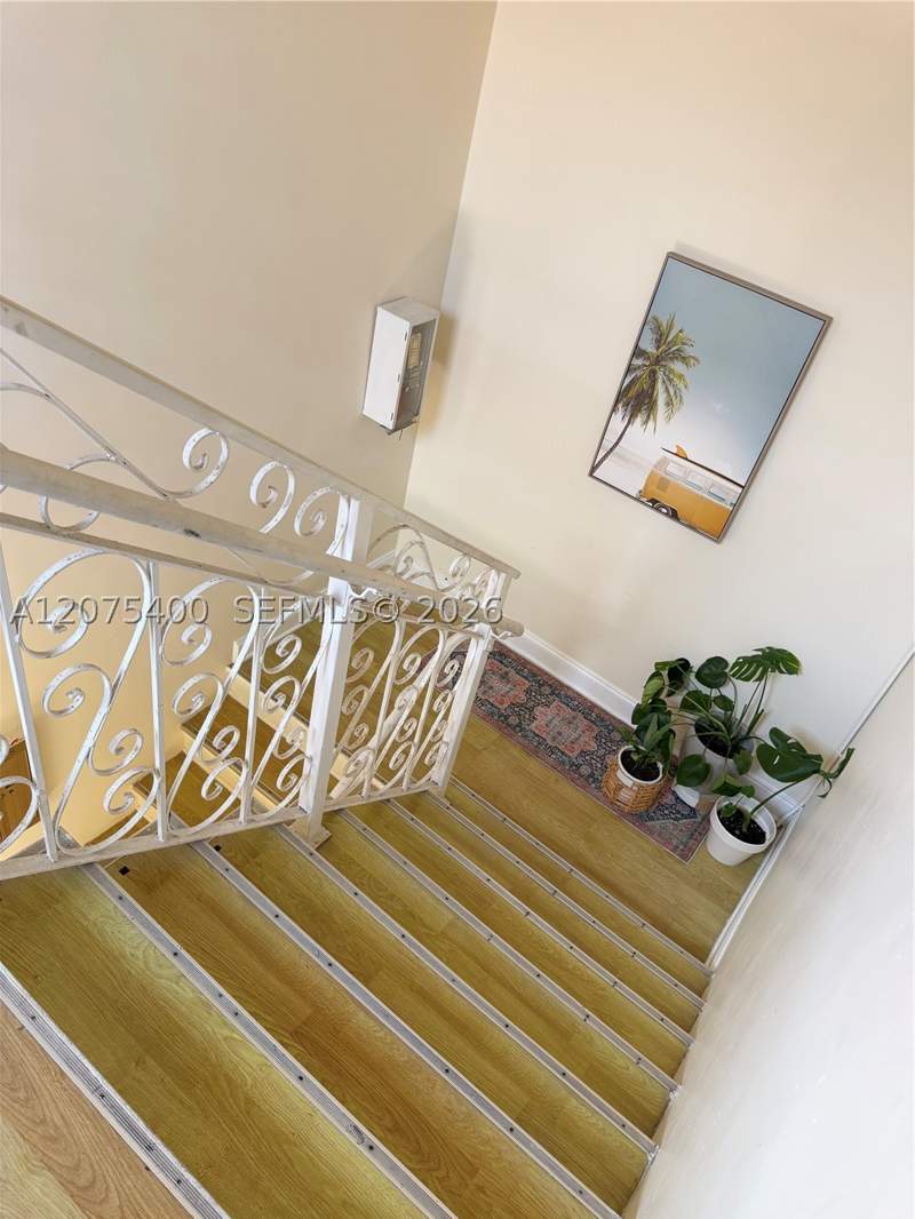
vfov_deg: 71.6
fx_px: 846
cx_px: 458
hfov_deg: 56.8
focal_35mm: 24
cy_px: 610
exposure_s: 1/121
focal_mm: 6.76
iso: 160
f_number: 1.78
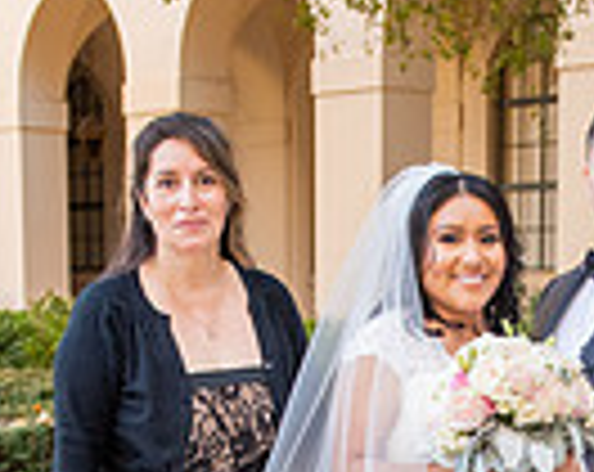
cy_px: 650
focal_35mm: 120
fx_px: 2105
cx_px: 472
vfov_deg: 12.3
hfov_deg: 16.0
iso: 640
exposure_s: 1/200
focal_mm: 29
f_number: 4.5
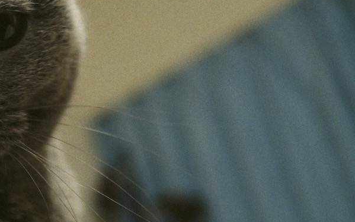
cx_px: -76
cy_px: 74
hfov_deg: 22.4
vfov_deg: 15.3
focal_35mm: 85
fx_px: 822
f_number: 1.7
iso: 400
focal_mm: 15
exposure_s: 1/60
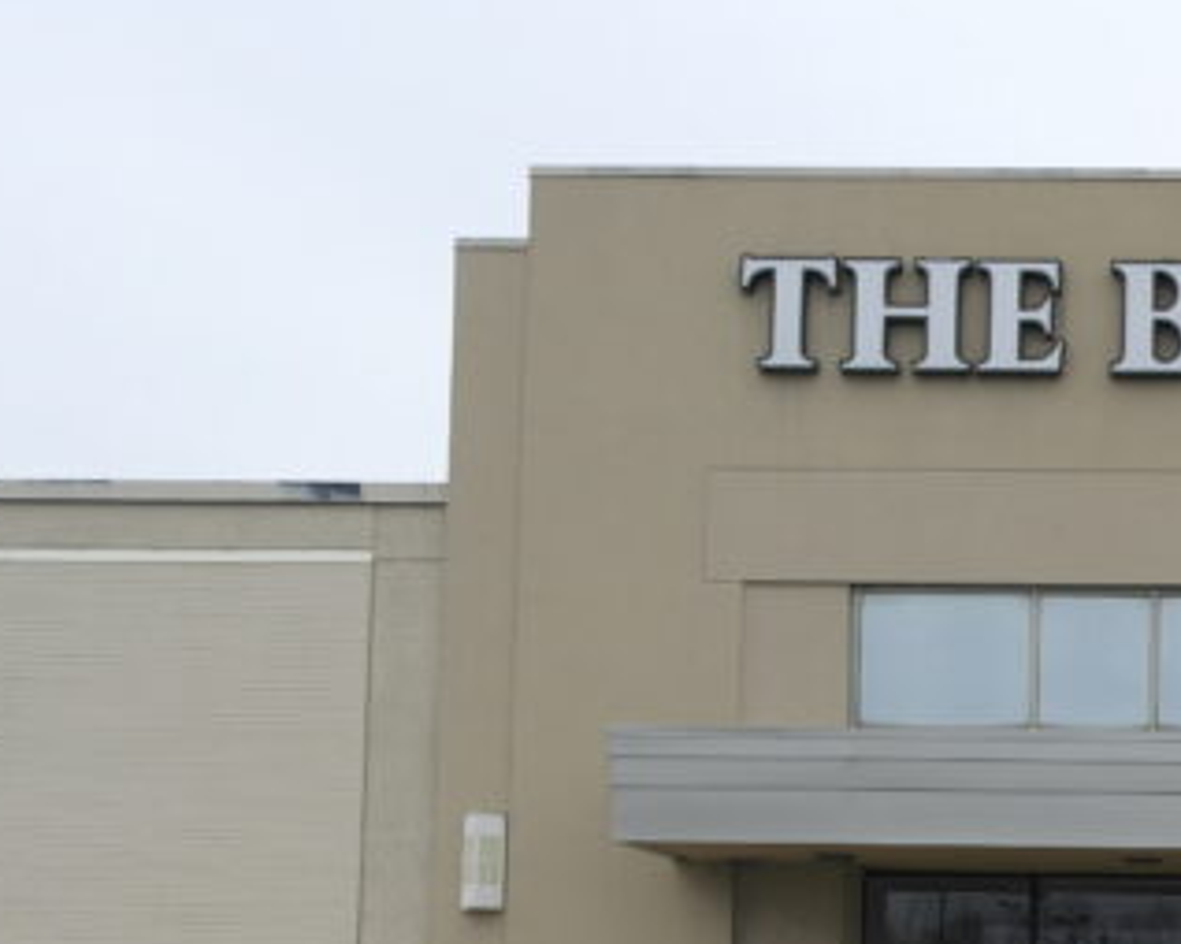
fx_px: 2375
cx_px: 1252
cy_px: 881
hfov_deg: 26.1
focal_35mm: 68
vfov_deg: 21.9
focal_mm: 20
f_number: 6.3
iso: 100
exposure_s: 1/250
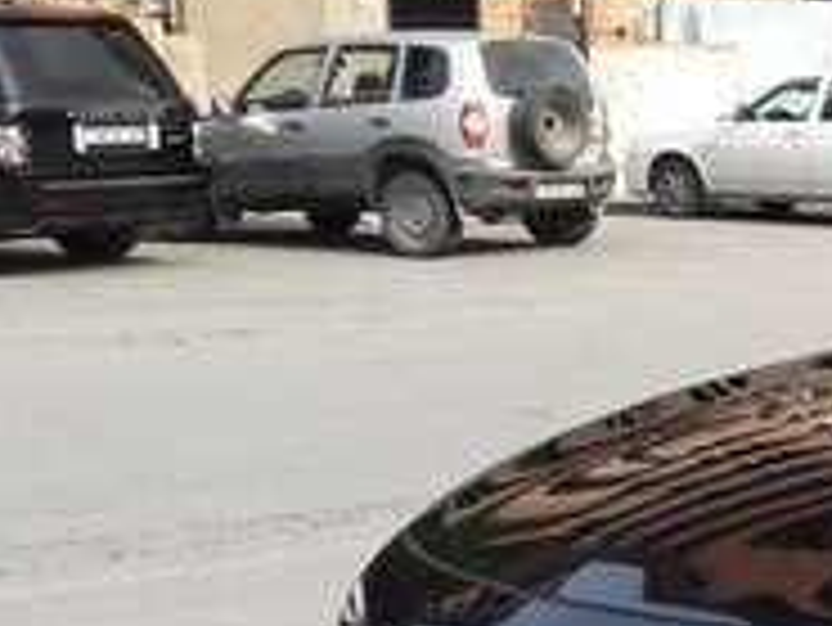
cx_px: 1372
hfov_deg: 17.1
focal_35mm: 100
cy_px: 543
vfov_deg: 14.7
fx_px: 2405
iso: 40
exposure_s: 1/687
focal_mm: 3.7
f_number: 1.9
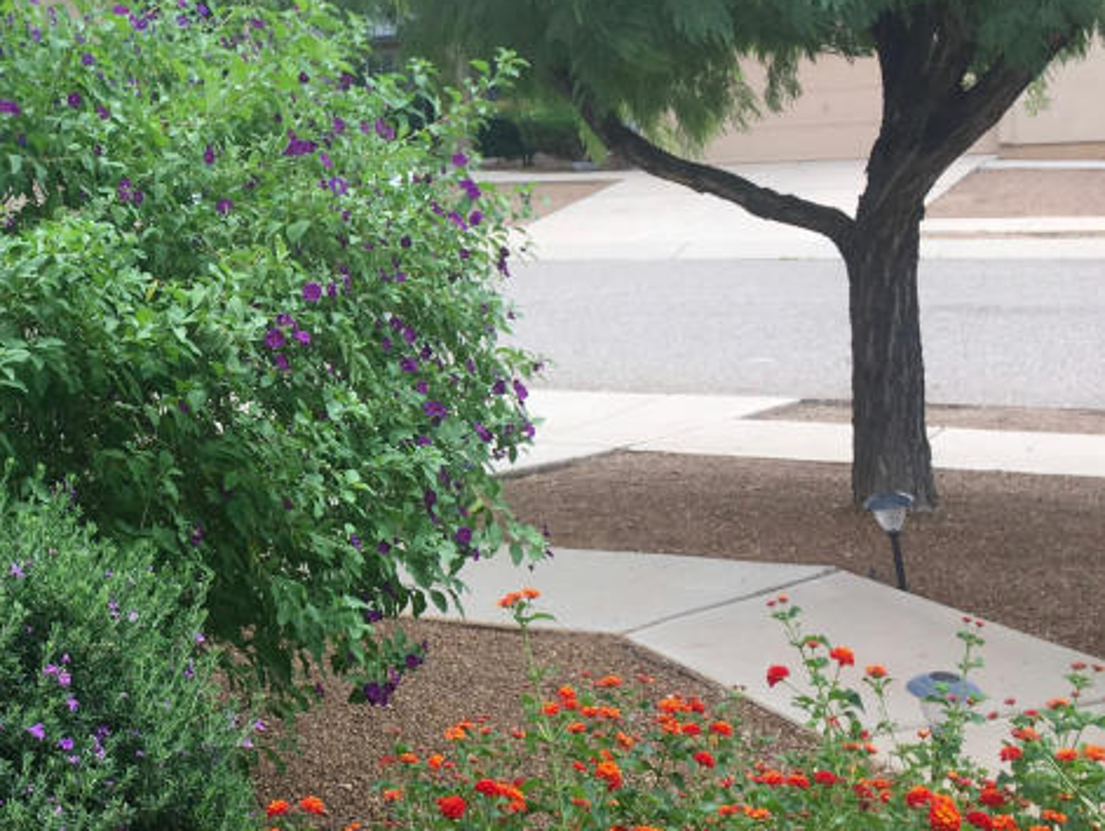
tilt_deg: -9.1
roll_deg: +2.0
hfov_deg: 29.5
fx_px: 2013
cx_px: 122
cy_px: 418
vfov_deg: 23.3
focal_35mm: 63
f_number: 2.2
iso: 25
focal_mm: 4.15
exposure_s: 1/403
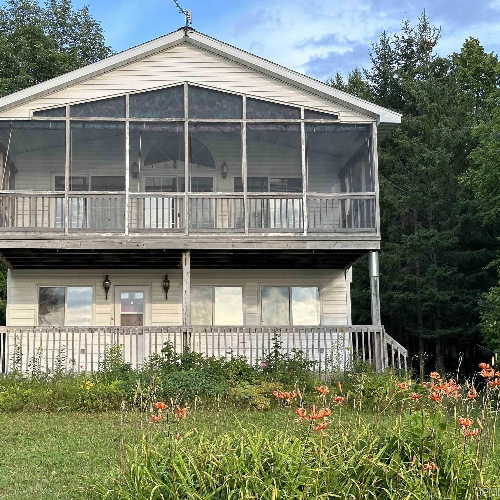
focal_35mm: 57
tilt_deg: +8.9
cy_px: 251
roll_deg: +0.4
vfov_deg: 30.0
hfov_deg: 30.0
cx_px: 199
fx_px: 931
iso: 64
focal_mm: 6.86
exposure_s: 1/496
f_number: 1.78
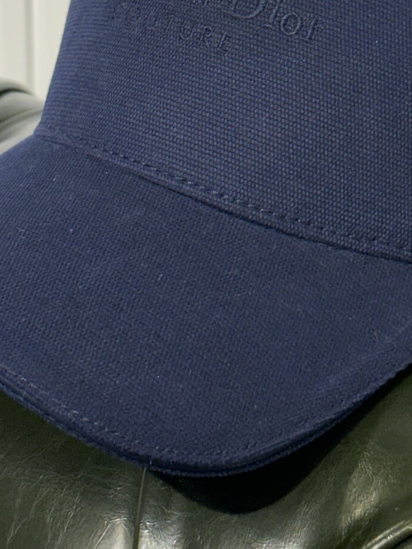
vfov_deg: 17.1
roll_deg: -0.7
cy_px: -14
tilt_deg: -16.0
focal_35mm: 112
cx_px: 224
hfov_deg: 13.2
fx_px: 1777
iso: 64
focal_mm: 6.86
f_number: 1.78
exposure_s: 1/100
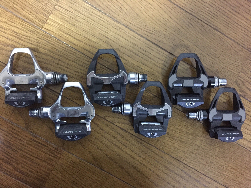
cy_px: 94
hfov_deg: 61.7
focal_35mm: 29
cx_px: 126
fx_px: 210
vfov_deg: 48.2
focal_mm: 4.15
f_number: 2.2
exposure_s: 1/15
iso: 320
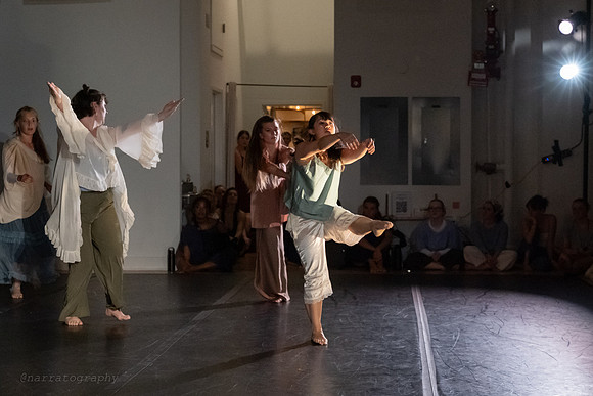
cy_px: 174
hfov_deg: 28.3
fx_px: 1173
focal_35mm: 71
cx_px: 355
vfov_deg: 19.1
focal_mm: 58
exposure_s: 1/400
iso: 6400
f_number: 4.5
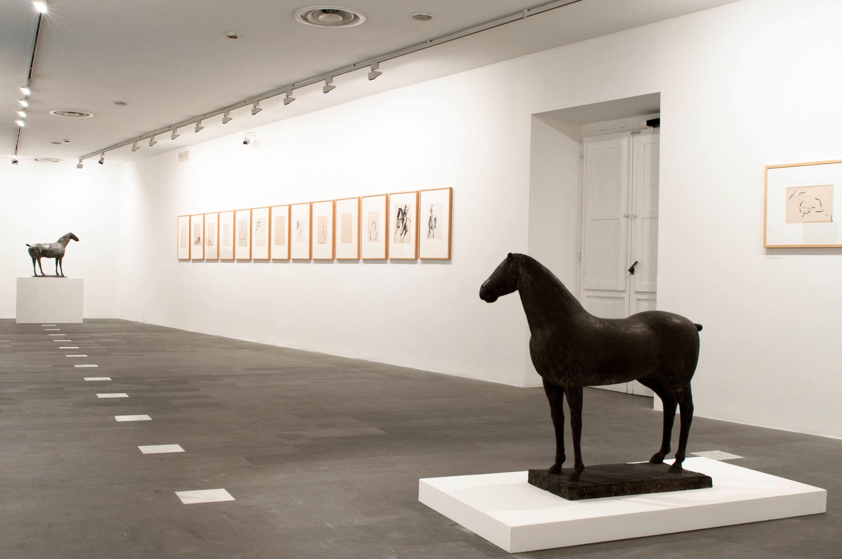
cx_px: 421
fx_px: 841
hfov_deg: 53.2
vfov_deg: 36.8
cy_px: 280
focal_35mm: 36
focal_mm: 24
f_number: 9
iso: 200
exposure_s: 1/3
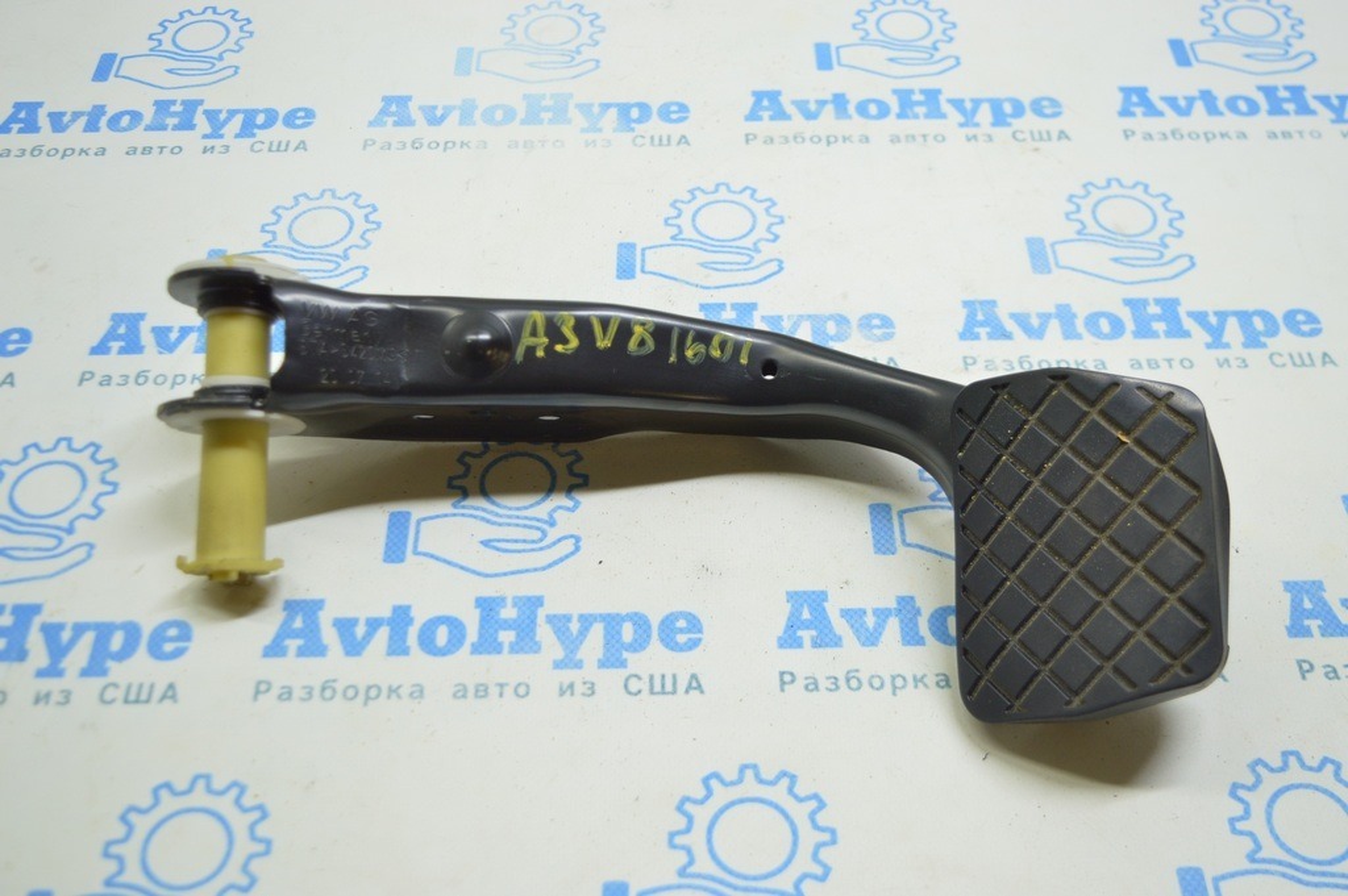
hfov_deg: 48.0
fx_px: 1515
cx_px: 674
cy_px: 448
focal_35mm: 40
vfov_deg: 33.0
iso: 400
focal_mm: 27
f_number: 4
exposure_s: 1/40
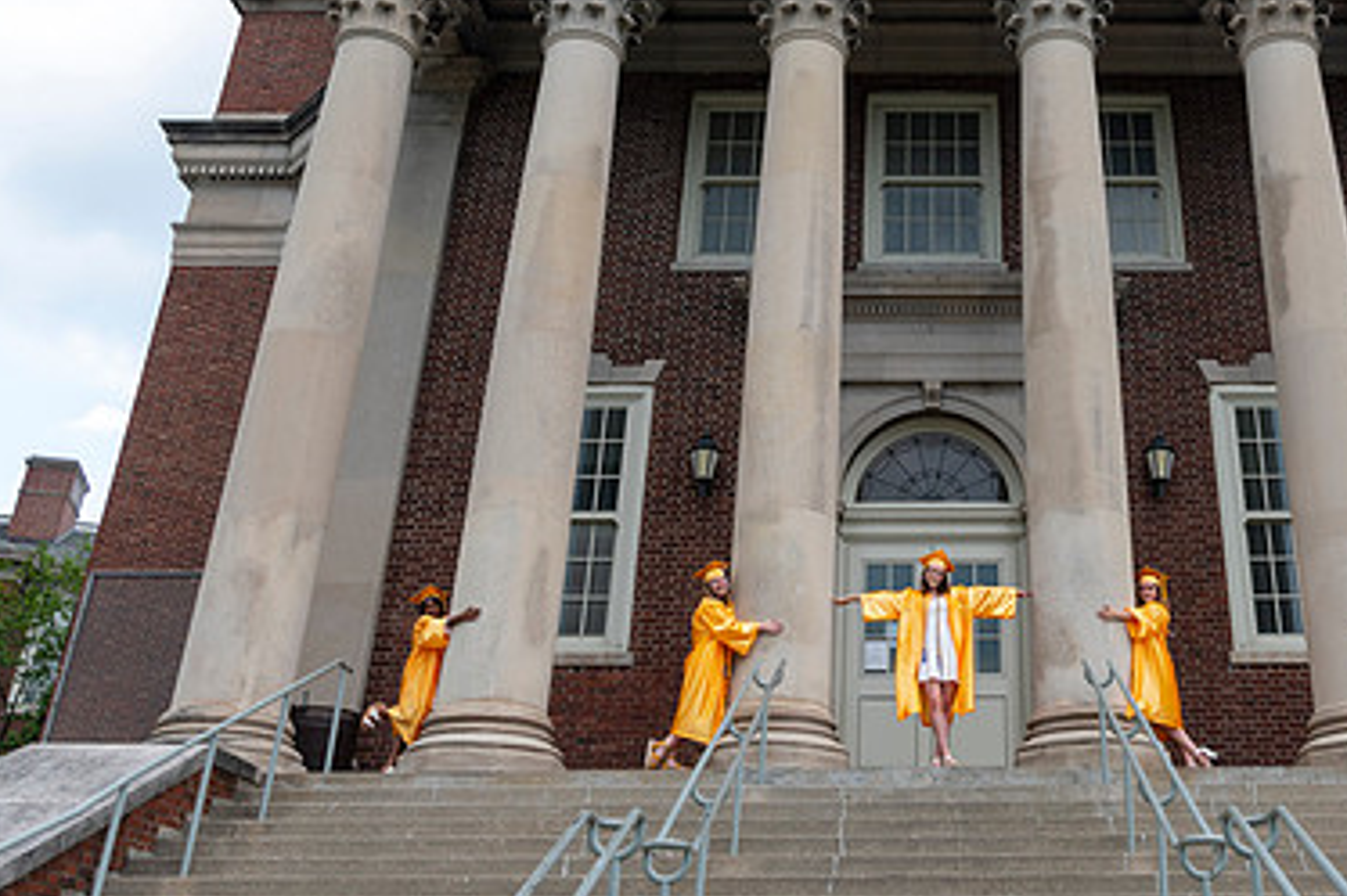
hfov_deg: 48.3
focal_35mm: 39
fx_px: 1459
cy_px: 250
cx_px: 952
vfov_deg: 33.6
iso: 80
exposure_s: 1/60
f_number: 5.6
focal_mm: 24
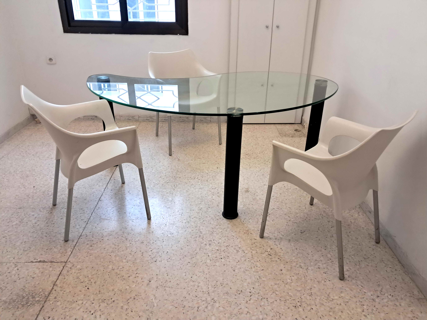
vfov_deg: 51.4
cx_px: 214
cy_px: 160
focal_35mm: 27
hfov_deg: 65.3
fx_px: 333
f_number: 1.8
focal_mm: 4
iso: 320
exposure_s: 1/50
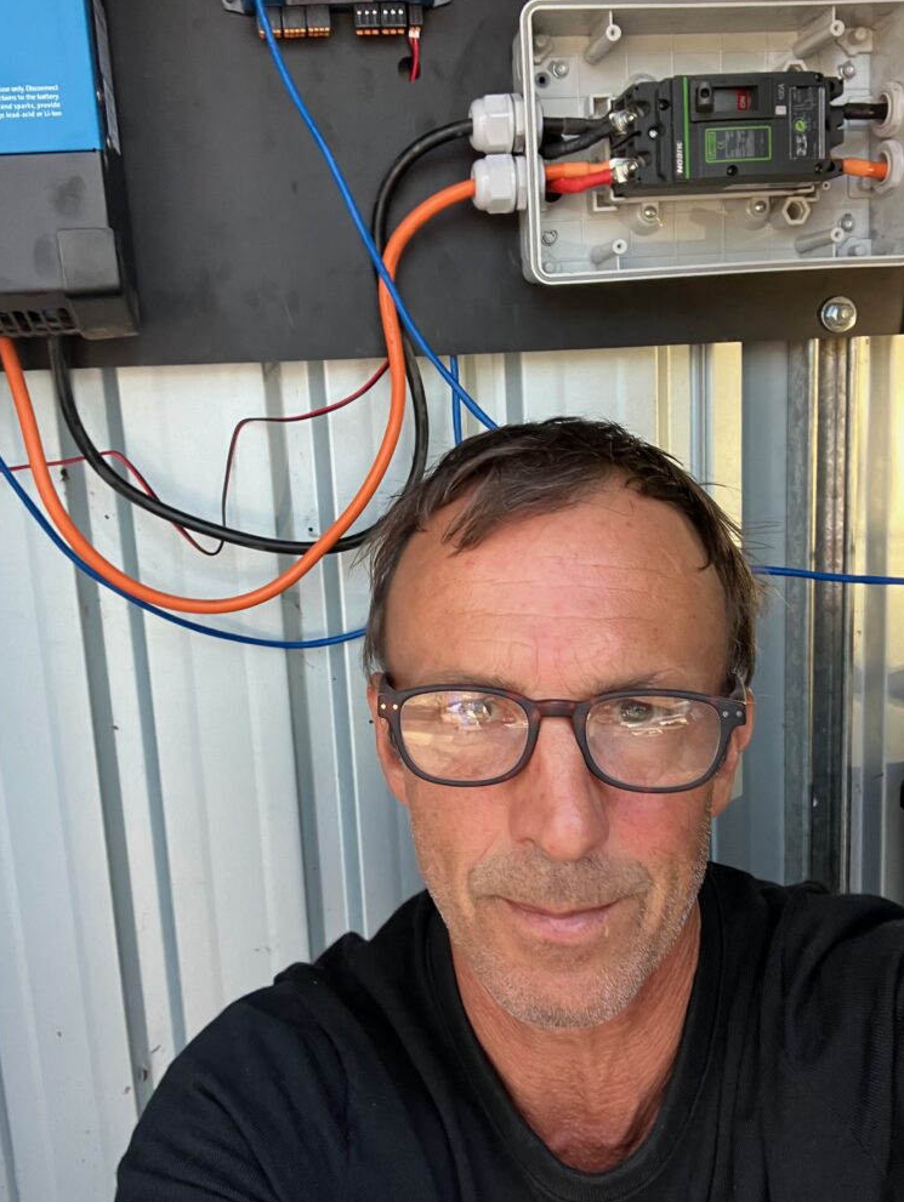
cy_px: 616
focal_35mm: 33
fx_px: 1147
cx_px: 454
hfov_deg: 43.0
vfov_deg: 55.3
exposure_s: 1/60
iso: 80
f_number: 2.2
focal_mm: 2.87
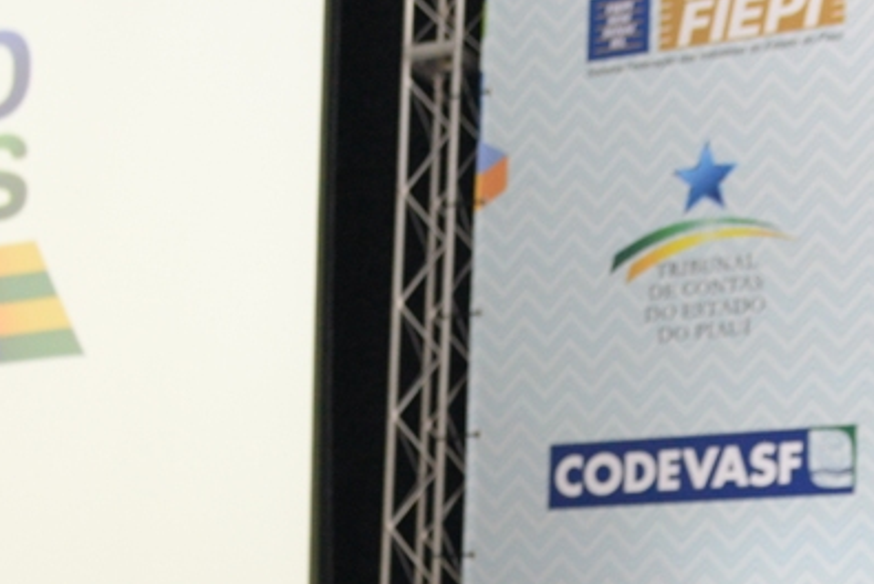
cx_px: 511
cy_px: 700
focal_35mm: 114
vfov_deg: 11.8
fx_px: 2770
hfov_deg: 17.9
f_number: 3.2
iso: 3200
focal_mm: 44
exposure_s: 1/100
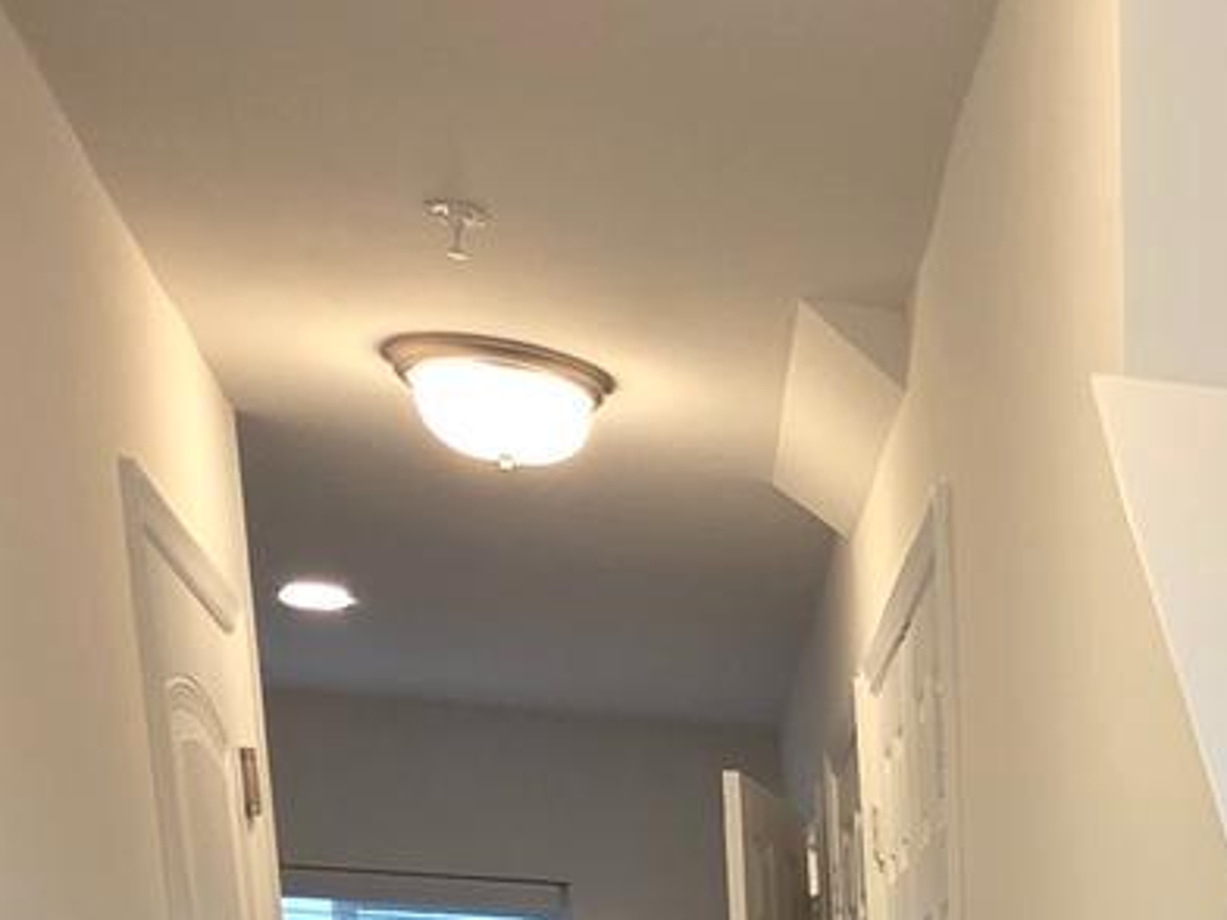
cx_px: 1599
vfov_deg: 16.1
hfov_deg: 24.8
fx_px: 2410
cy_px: 1899
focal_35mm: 68
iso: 160
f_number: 1.9
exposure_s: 1/120
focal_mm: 2.2
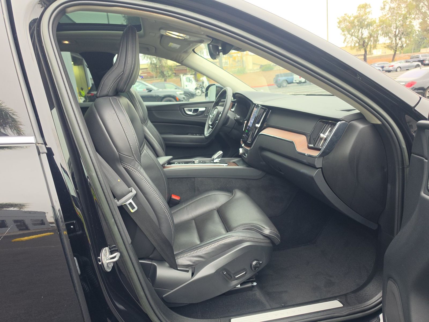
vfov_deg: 58.9
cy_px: 161
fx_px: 285
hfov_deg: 73.9
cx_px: 214
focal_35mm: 23
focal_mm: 6.5
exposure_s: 1/119
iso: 33
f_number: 1.4
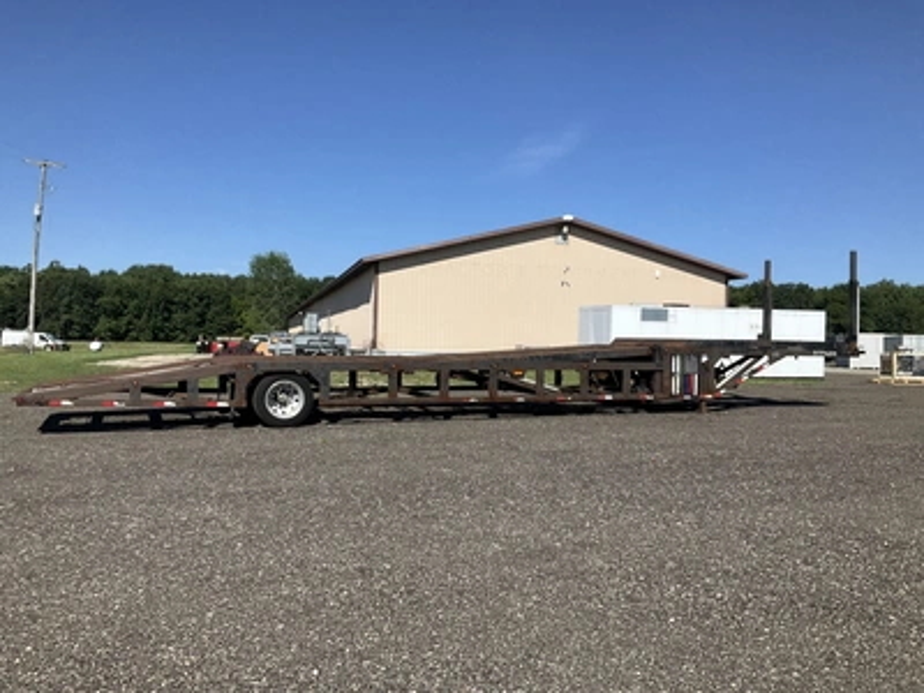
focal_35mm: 29
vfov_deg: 48.2
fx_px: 774
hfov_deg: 61.7
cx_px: 462
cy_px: 346
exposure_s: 1/2427
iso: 25
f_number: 1.8
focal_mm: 3
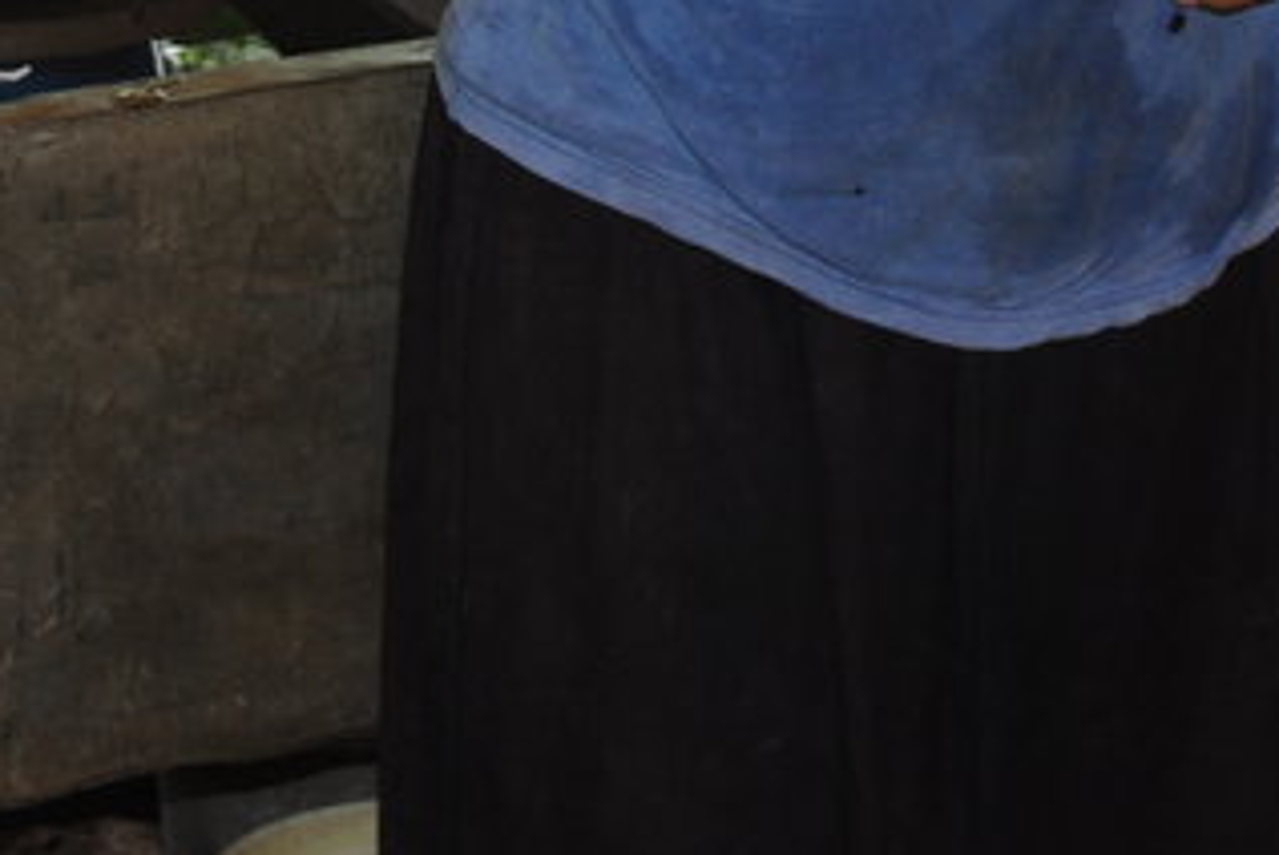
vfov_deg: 10.5
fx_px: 4480
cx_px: 307
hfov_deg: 16.2
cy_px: -462
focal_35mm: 126
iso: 200
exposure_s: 1/60
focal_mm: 26
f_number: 4.2
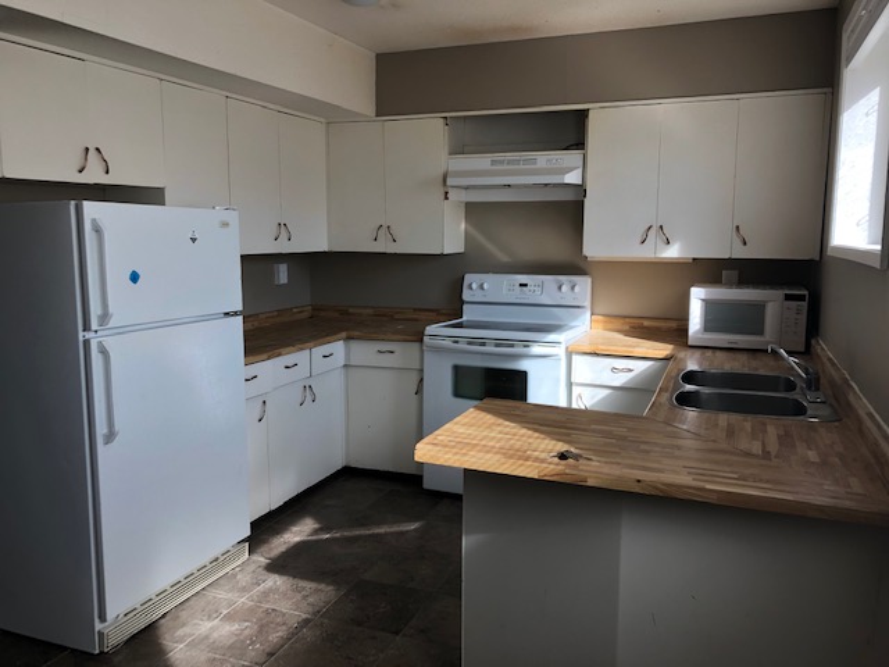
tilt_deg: -7.5
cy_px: 334
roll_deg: +0.0
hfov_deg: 63.4
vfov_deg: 49.7
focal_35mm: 28
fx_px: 719
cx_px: 444
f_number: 1.8
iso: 32
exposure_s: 1/120
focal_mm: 3.99
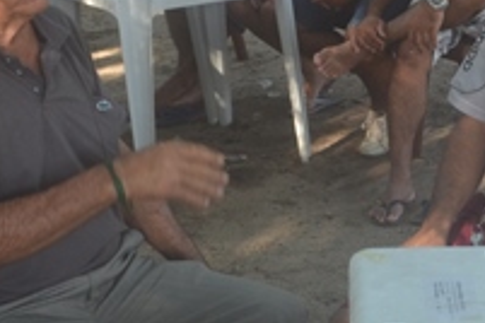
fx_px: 1159
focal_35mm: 86
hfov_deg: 22.5
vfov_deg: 15.8
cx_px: 514
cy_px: 90
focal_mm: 18
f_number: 5
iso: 400
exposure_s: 1/100
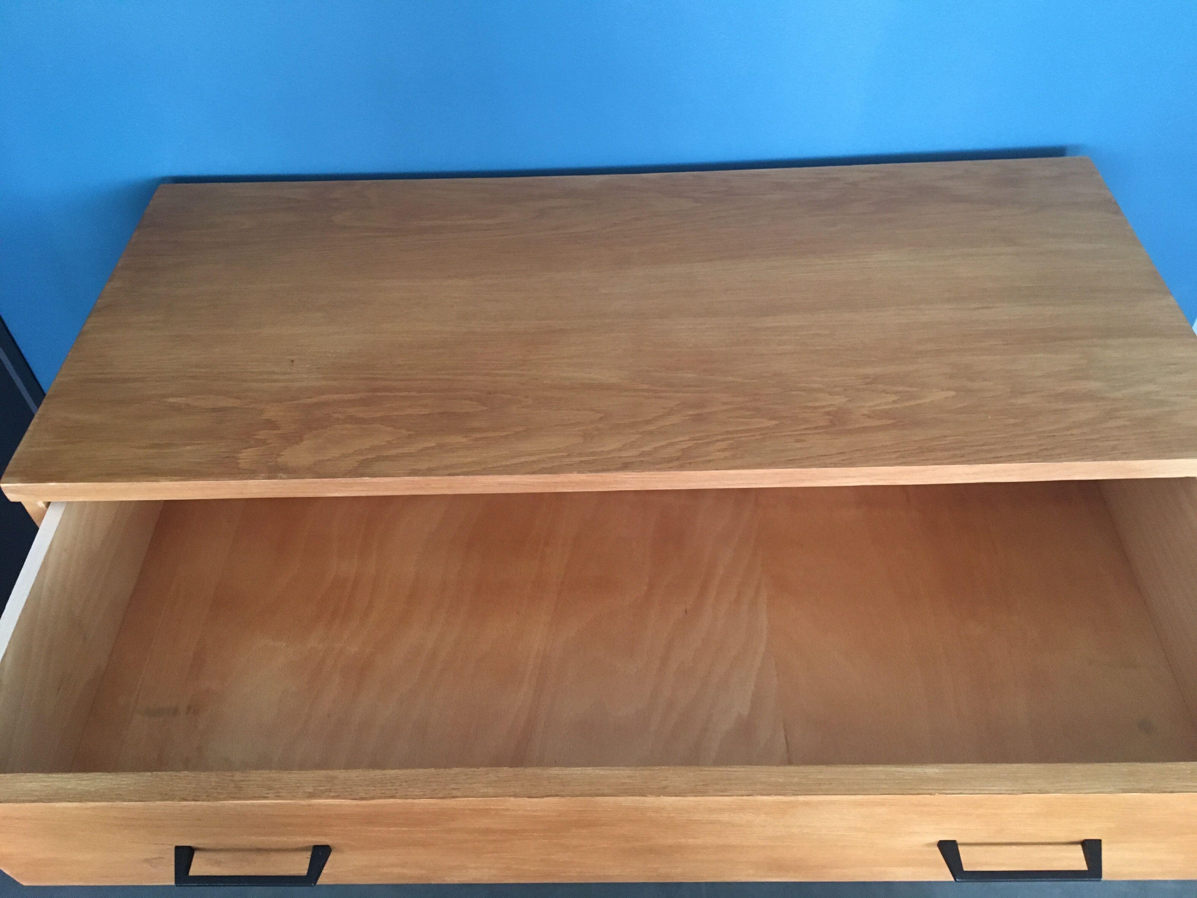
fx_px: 1003
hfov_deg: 61.7
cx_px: 598
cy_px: 449
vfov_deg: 48.2
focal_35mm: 29
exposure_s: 1/30
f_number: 2.2
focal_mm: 4.15
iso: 200
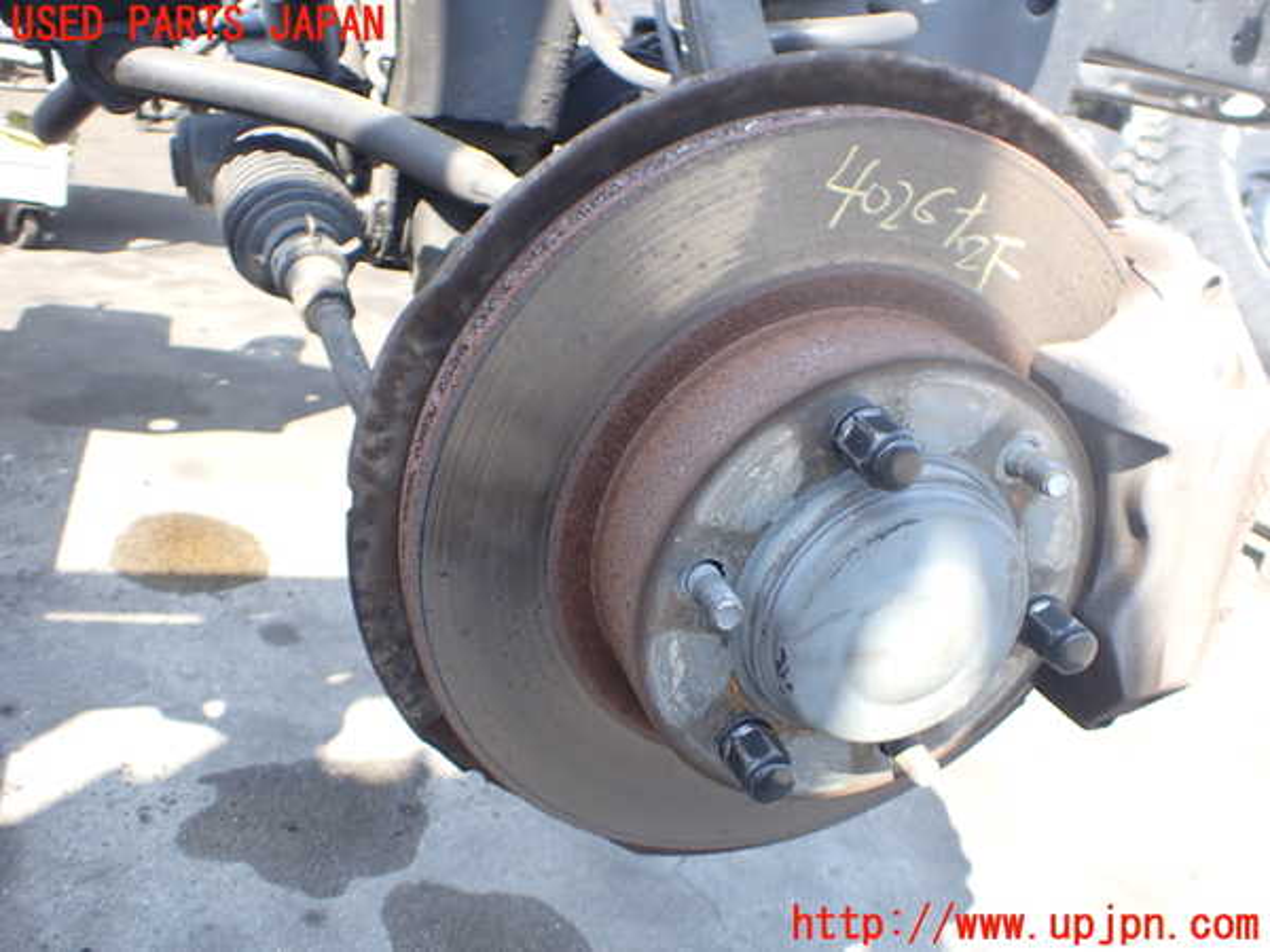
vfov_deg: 46.8
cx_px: 635
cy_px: 476
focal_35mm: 30
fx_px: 1101
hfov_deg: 60.0
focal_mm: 5.4
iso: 100
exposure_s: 1/200
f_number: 2.3
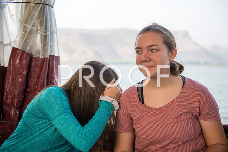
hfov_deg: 39.6
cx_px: 114
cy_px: 76
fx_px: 317
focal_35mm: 50
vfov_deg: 27.0
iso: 100
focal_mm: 50
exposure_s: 1/160
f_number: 2.8
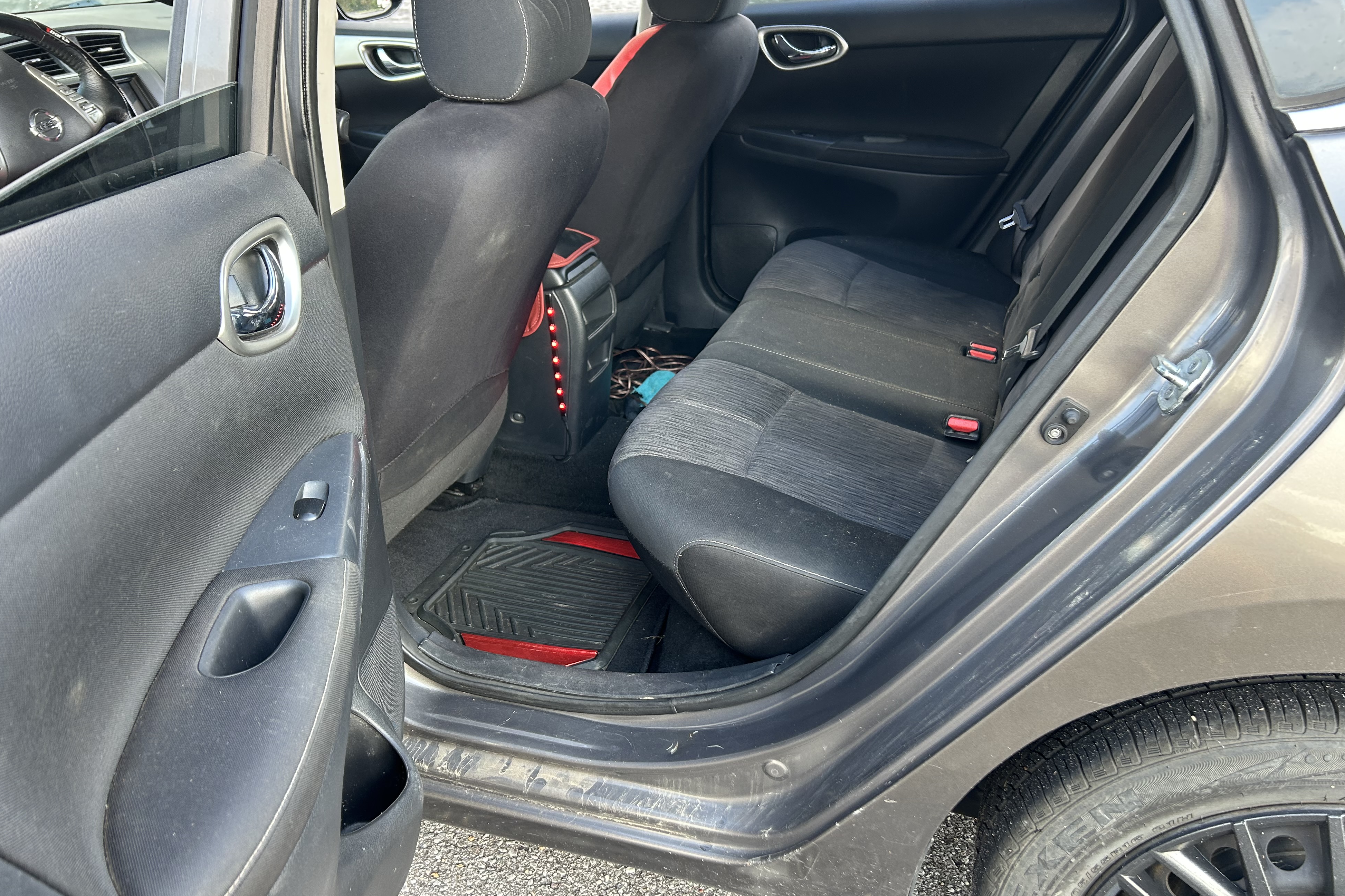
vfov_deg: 46.4
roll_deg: -0.3
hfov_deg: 65.5
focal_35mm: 28
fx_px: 1046
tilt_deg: -29.4
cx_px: 678
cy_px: 469
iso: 64
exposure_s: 1/121
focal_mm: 5.7
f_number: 1.5
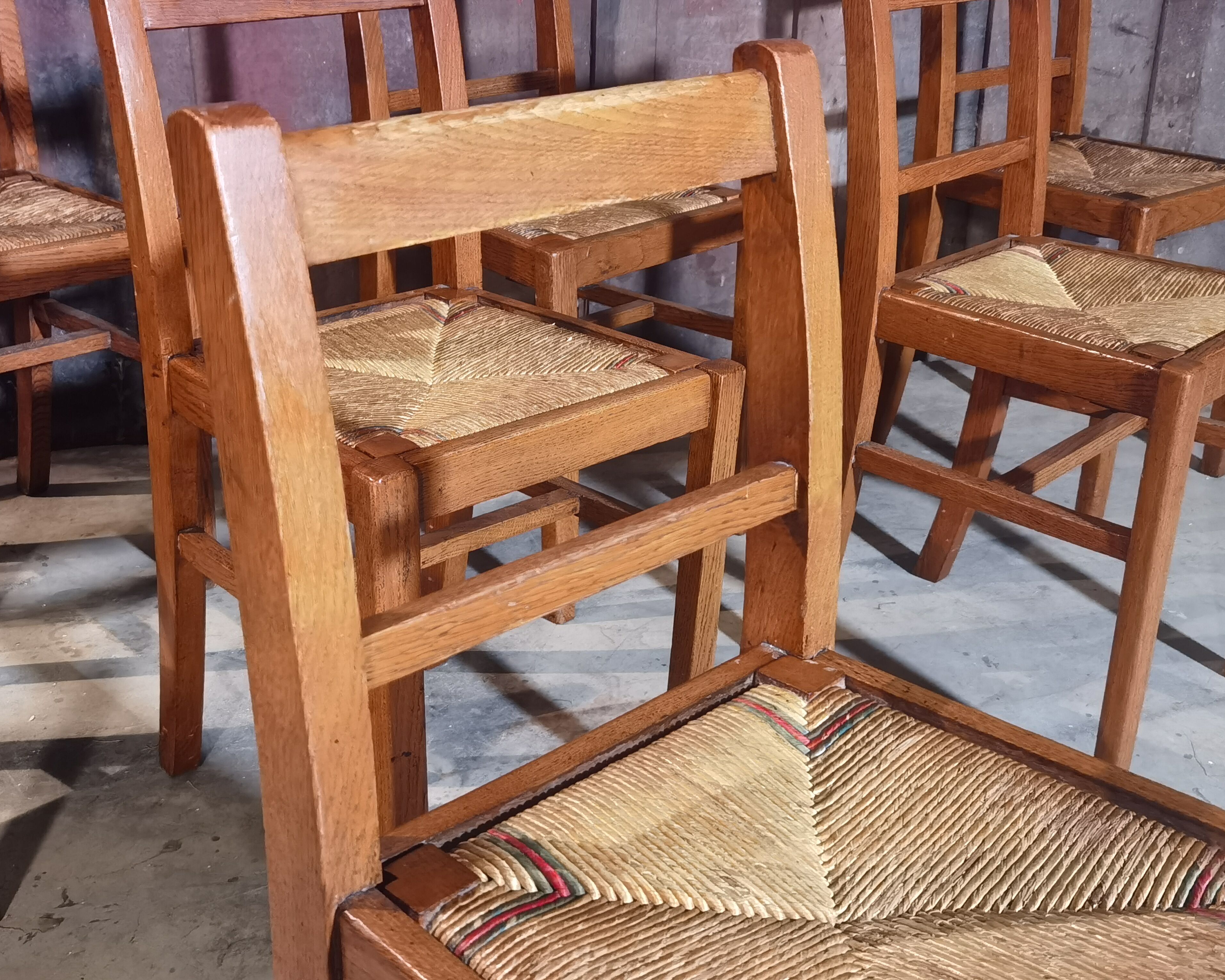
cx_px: 606
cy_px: 489
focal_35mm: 42
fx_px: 1523
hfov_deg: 43.8
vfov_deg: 35.7
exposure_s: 1/33.3
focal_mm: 6.71
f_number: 1.9
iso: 500
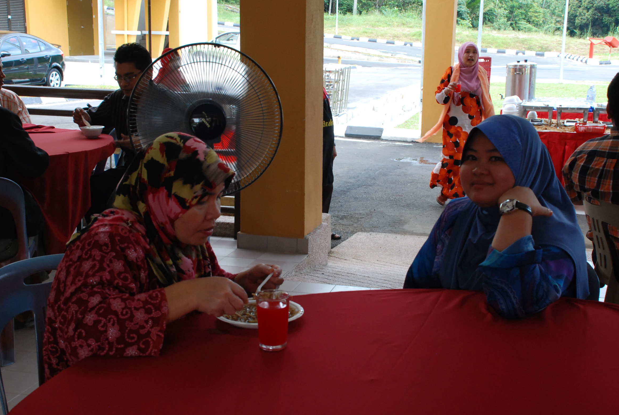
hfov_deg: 38.1
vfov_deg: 26.1
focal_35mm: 52
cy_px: 211
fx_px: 896
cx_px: 317
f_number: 9
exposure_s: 1/125
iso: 800
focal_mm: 28
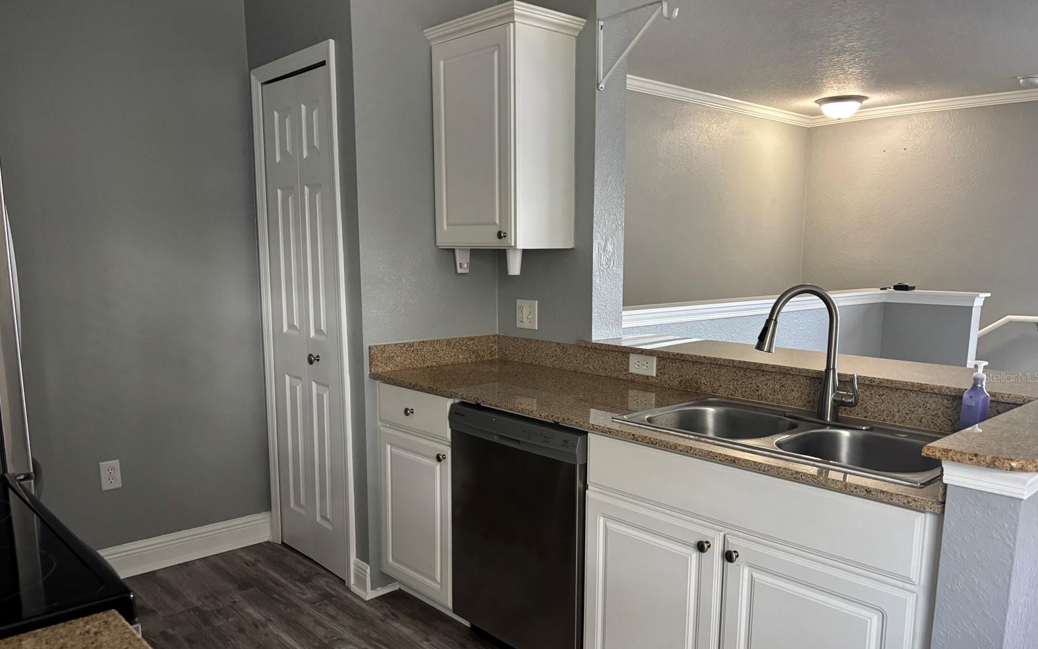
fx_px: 792
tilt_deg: -9.2
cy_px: 377
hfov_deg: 66.5
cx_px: 517
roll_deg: -1.1
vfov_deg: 44.4
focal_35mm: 28
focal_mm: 5.96
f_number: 1.6
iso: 250
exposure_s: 1/60
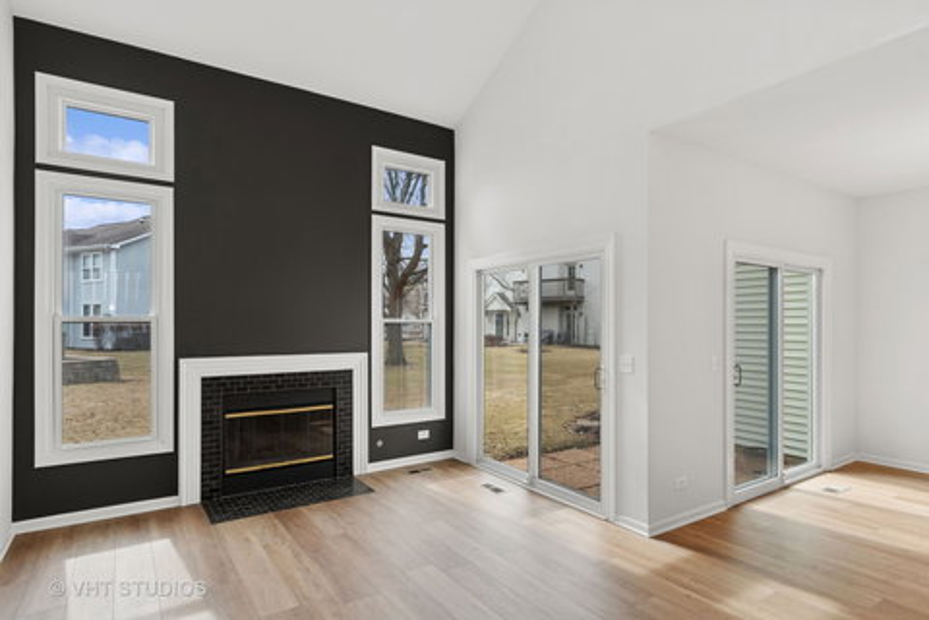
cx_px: 464
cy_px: 310
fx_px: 464
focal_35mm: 18
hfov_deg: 90.0
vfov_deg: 67.4
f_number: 8
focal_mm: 12
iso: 250
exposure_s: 1/50
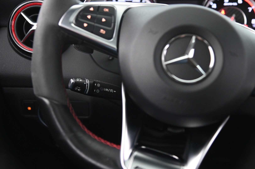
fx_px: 389
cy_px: 84
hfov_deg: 36.3
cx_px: 128
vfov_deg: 24.6
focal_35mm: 55
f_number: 4
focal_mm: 55
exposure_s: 1/3
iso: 1000
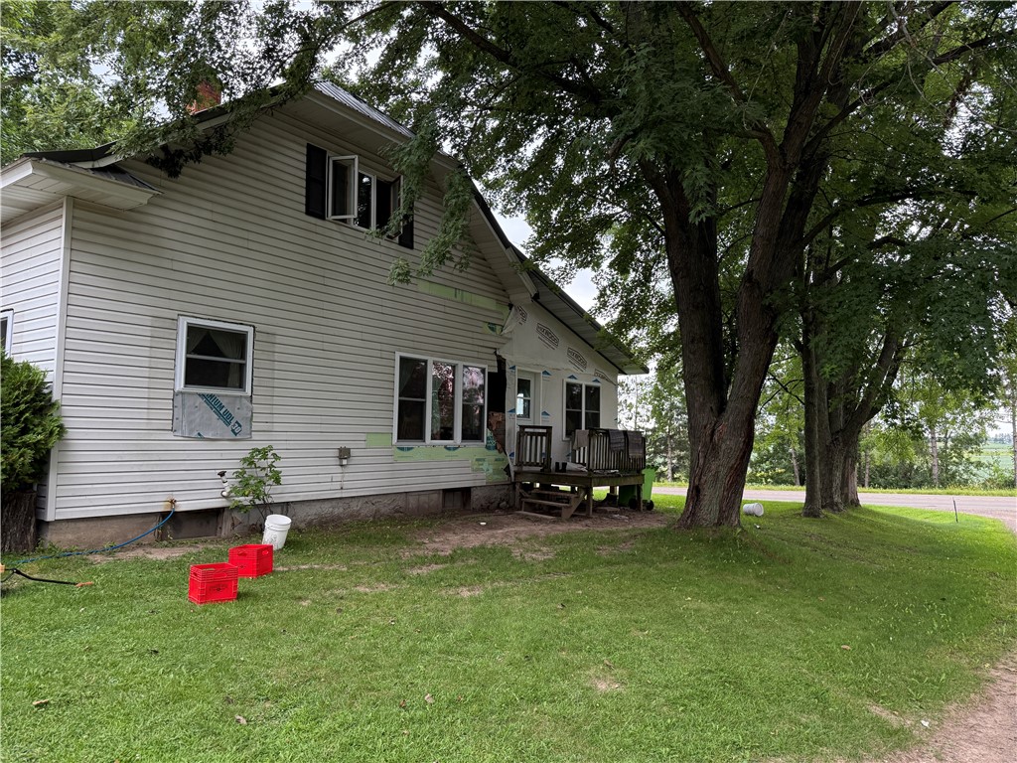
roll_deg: -0.9
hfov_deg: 71.6
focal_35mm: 24
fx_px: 705
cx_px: 508
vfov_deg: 56.8
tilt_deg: +3.8
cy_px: 382
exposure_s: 1/234
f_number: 1.78
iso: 200
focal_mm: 6.76
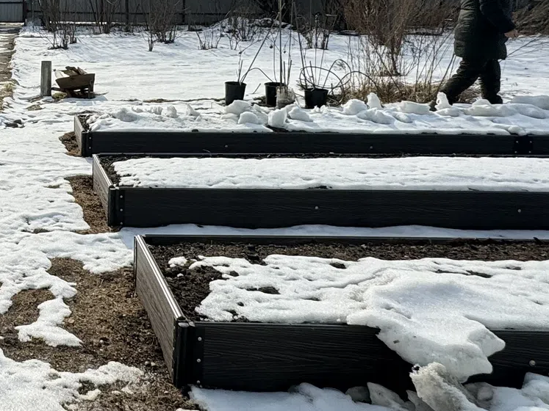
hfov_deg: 36.1
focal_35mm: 45
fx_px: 714
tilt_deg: -5.4
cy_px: 79
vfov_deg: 31.3
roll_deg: +0.0
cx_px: -48
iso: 50
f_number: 2.2
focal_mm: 2.22
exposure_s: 1/1709
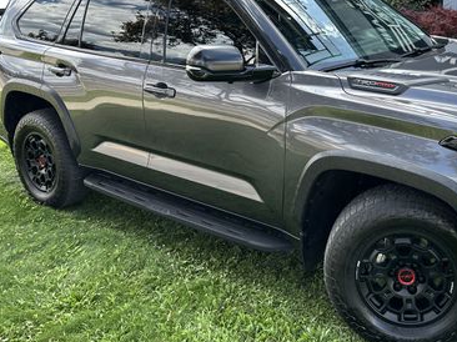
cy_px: 50
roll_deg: -1.7
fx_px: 554
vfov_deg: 33.0
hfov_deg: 44.0
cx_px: 315
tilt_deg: -6.4
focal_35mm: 42
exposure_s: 1/471
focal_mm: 6.86
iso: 80
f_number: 1.78
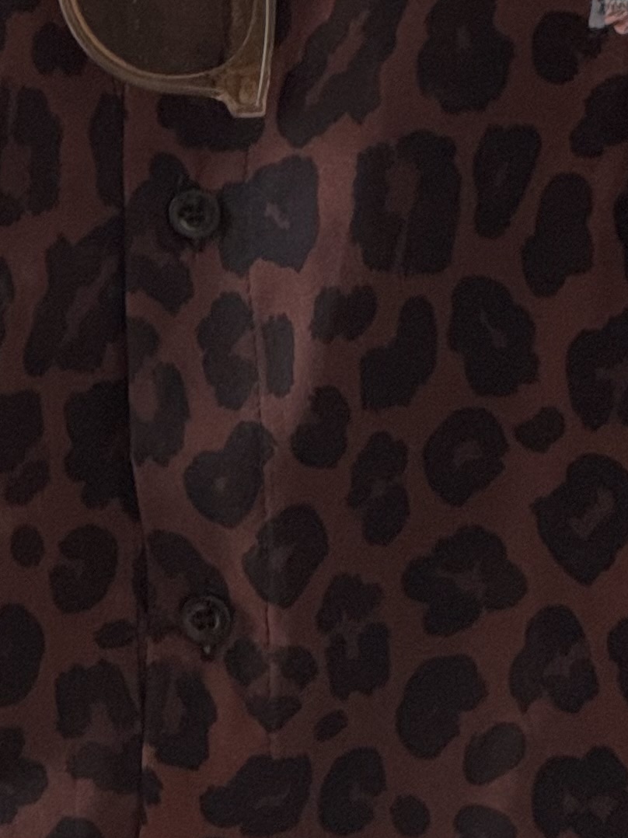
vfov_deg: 4.4
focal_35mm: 449
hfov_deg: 3.3
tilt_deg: -12.7
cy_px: 485
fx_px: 10865
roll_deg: +1.8
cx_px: 180
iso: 250
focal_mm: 15.66
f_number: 2.8
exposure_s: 1/63
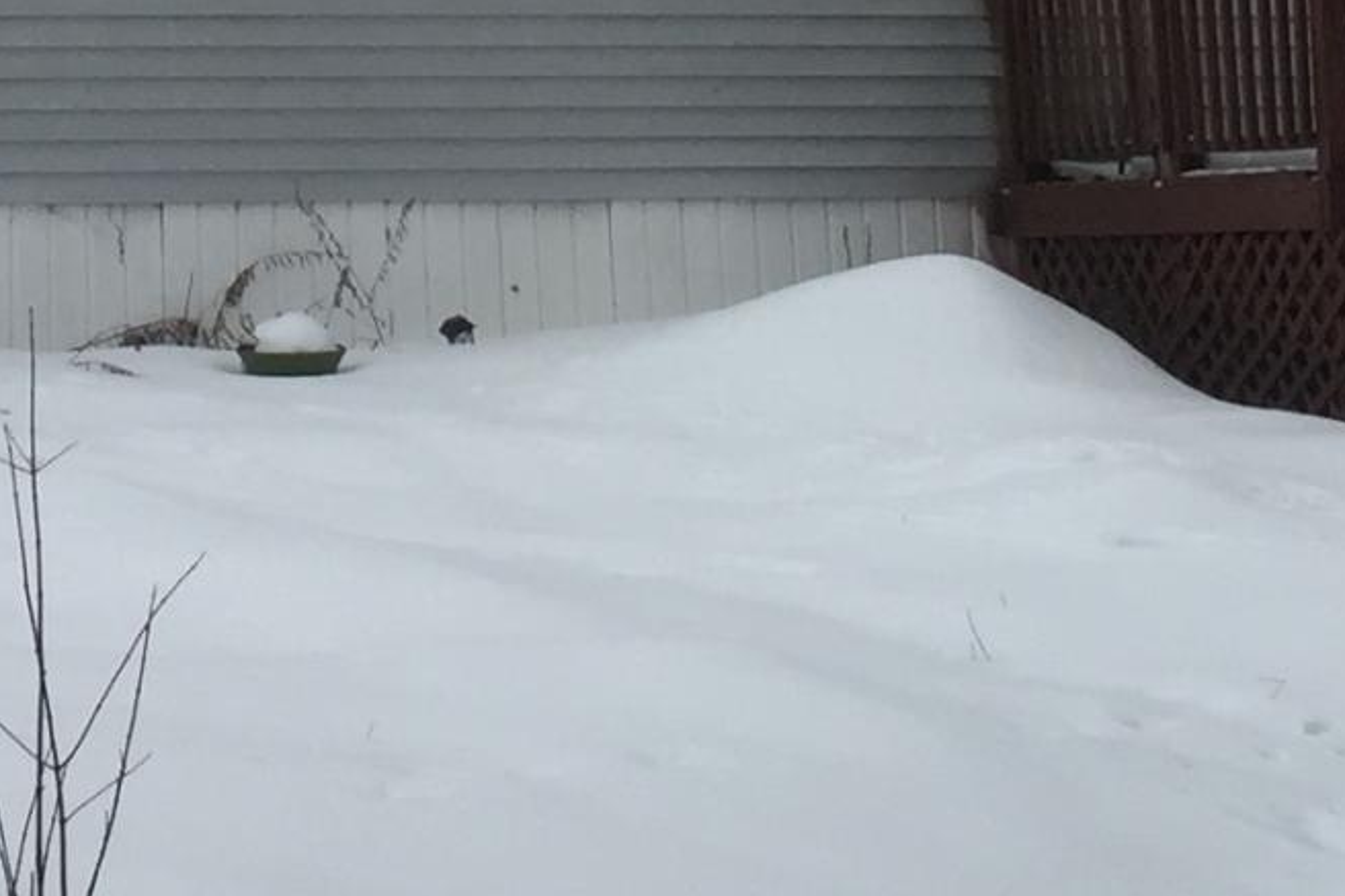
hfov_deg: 14.6
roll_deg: +0.5
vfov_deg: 9.2
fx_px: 5154
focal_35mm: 138
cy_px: -1046
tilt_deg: +17.0
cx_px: 4
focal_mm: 4.15
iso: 32
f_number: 2.2
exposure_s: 1/1647
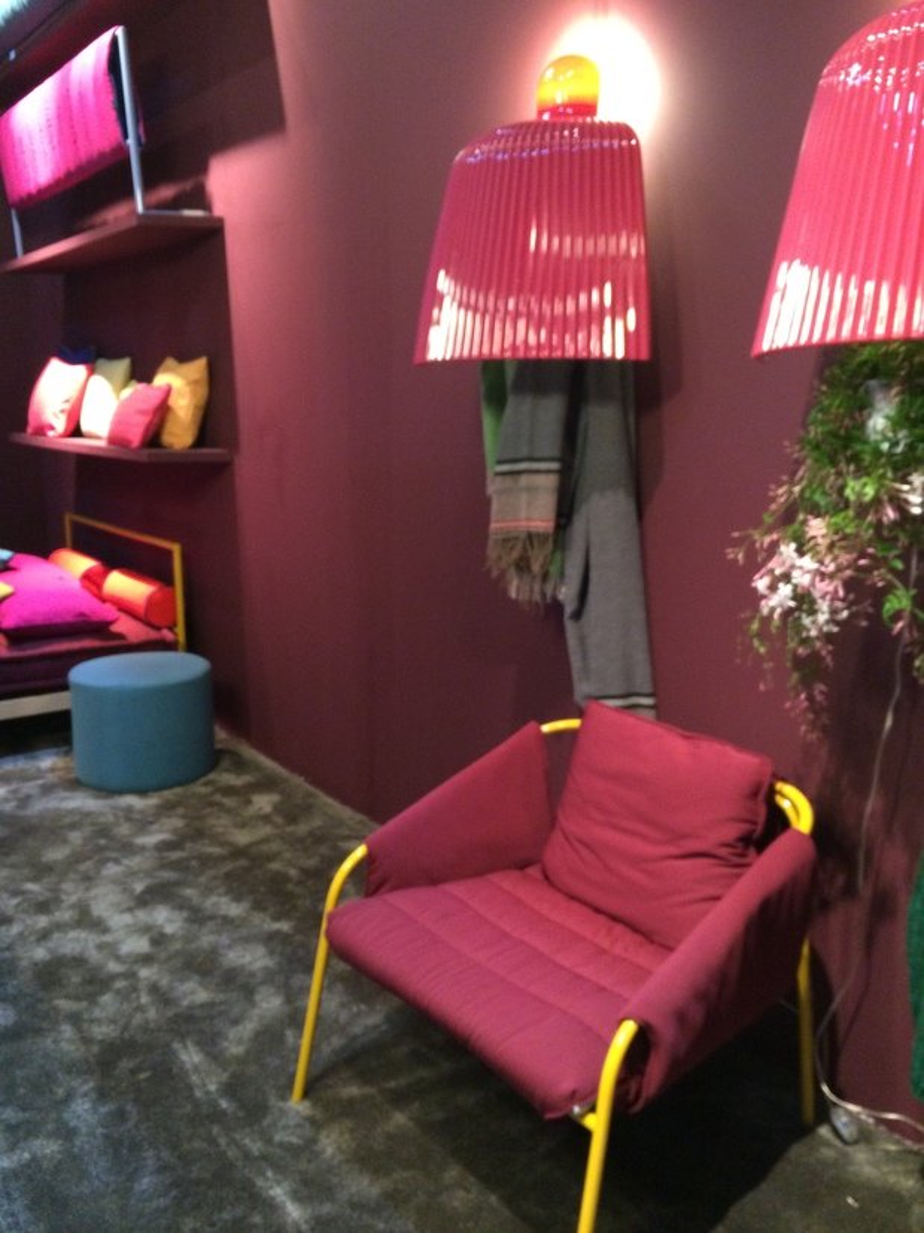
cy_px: 616
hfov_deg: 46.8
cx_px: 462
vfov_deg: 60.0
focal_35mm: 30
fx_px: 1068
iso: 320
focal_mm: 4.12
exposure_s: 1/20
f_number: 2.2
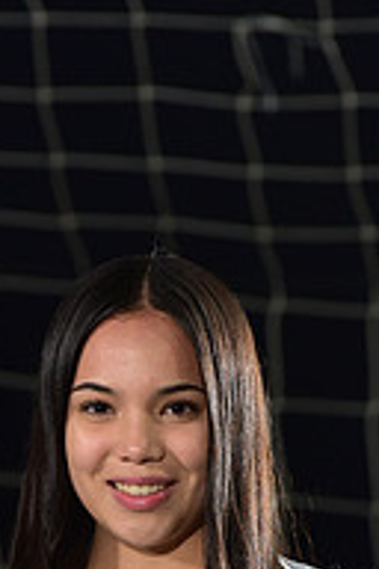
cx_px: 102
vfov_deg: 3.4
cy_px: 759
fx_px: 9537
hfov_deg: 2.3
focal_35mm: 604
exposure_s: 1/200
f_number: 5
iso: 1000
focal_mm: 200
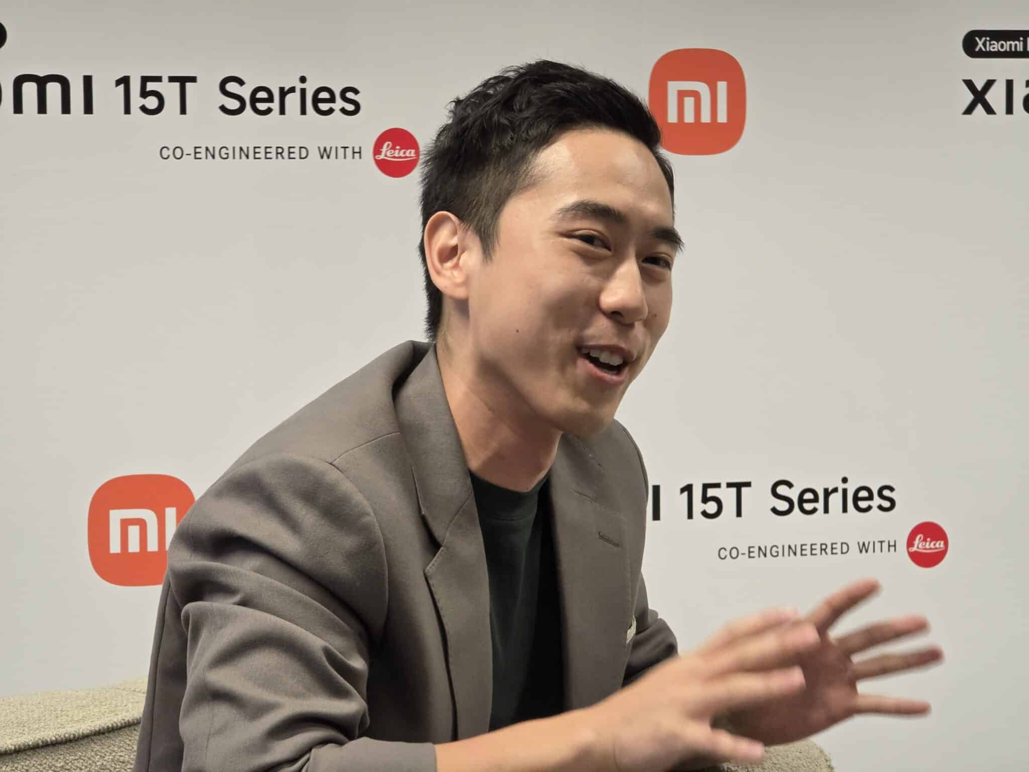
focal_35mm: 115
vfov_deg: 12.9
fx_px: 3419
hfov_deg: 17.1
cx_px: 514
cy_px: 386
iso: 500
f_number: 3.4
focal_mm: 18.6
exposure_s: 1/100
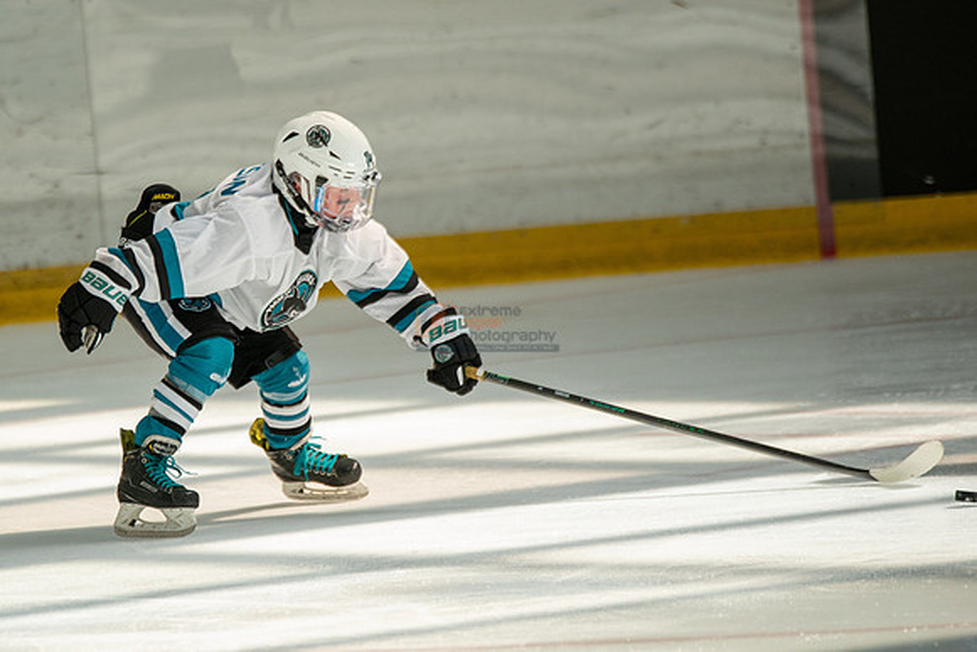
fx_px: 11957
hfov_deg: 4.7
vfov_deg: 3.1
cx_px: 260
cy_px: 326
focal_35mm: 440
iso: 1600
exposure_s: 1/5000
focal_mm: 300
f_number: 3.2
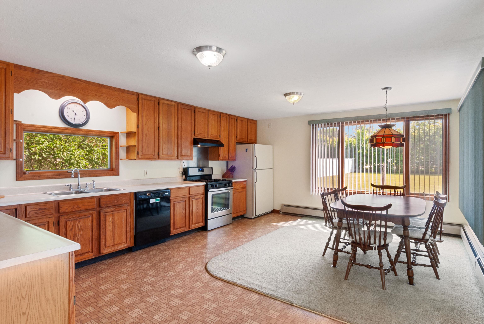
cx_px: 242
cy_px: 162
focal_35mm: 18
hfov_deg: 89.9
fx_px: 242
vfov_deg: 67.5
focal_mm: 12
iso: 200
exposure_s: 1
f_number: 20
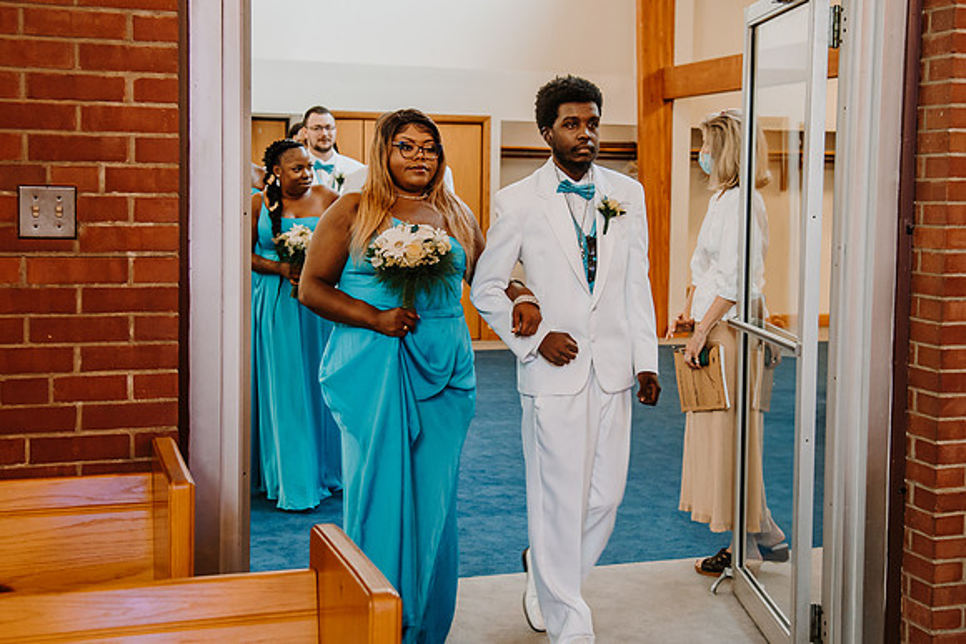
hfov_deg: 40.0
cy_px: 274
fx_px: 1326
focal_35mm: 49
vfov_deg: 27.3
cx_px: 500
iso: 900
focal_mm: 38
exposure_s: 1/60
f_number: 4
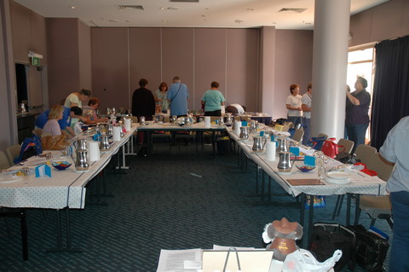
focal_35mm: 36
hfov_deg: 53.2
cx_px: 204
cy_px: 136
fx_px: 409
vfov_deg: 36.8
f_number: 3.8
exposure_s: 1/60
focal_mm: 24
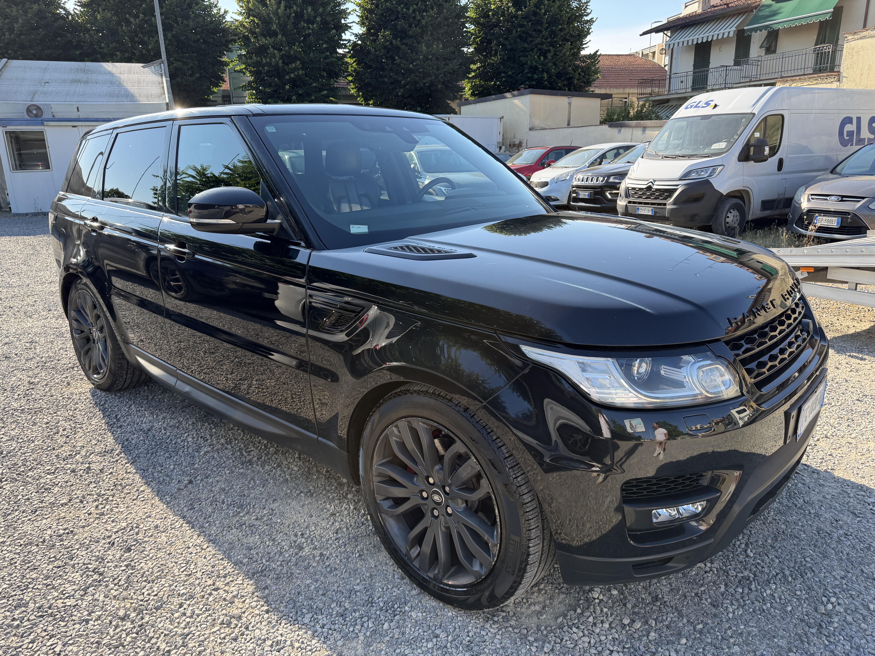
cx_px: 438
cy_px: 328
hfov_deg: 71.6
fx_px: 607
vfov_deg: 56.8
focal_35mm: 24
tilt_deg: -14.9
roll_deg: +1.5
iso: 100
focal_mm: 6.76
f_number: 1.78
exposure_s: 1/1271
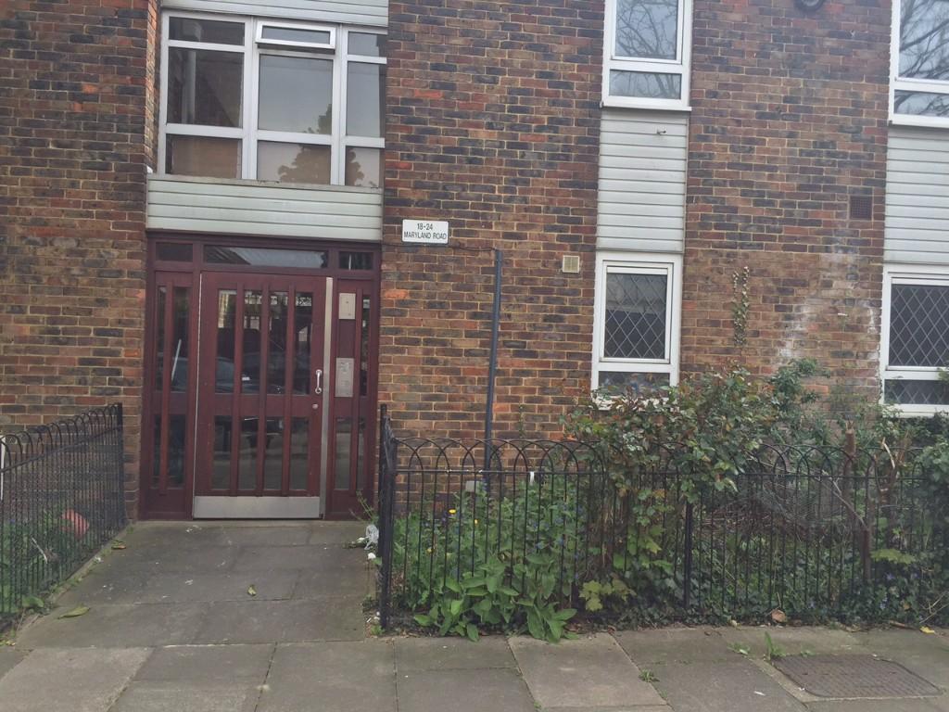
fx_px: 795
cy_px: 356
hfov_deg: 61.7
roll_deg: -1.5
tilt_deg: -1.5
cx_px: 474
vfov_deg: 48.2
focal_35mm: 29
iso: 32
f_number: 2.2
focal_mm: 4.15
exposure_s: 1/628
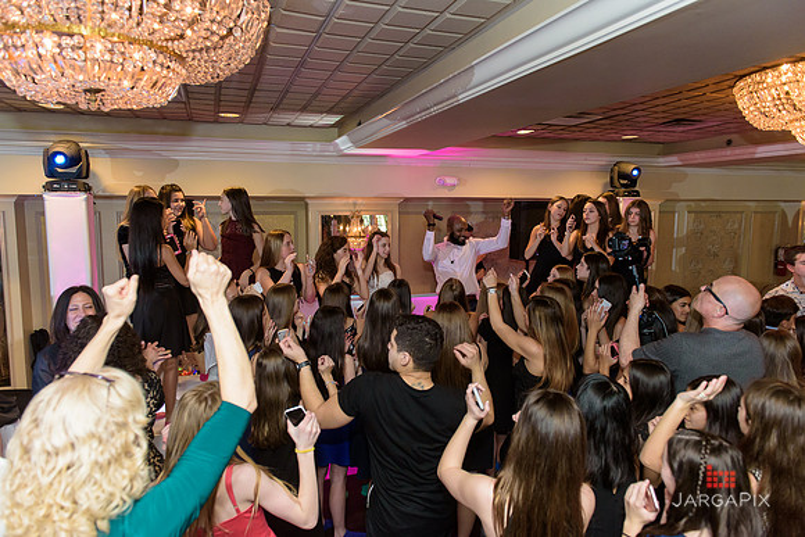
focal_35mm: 24
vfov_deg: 53.2
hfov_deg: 73.7
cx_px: 402
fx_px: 537
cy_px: 268
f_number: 3.2
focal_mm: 24
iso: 1600
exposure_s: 1/125
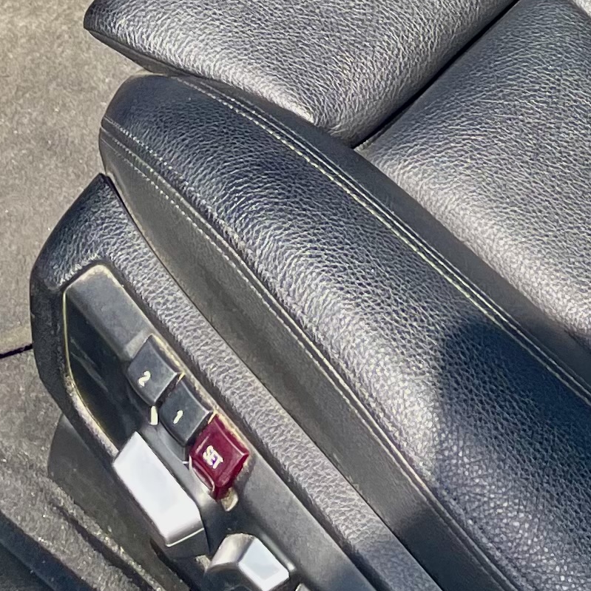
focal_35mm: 116
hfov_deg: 14.6
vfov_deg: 12.0
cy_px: -845
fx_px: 2241
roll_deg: -0.6
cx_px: 704
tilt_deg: -23.5
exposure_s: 1/438
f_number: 1.6
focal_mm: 4.2
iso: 32
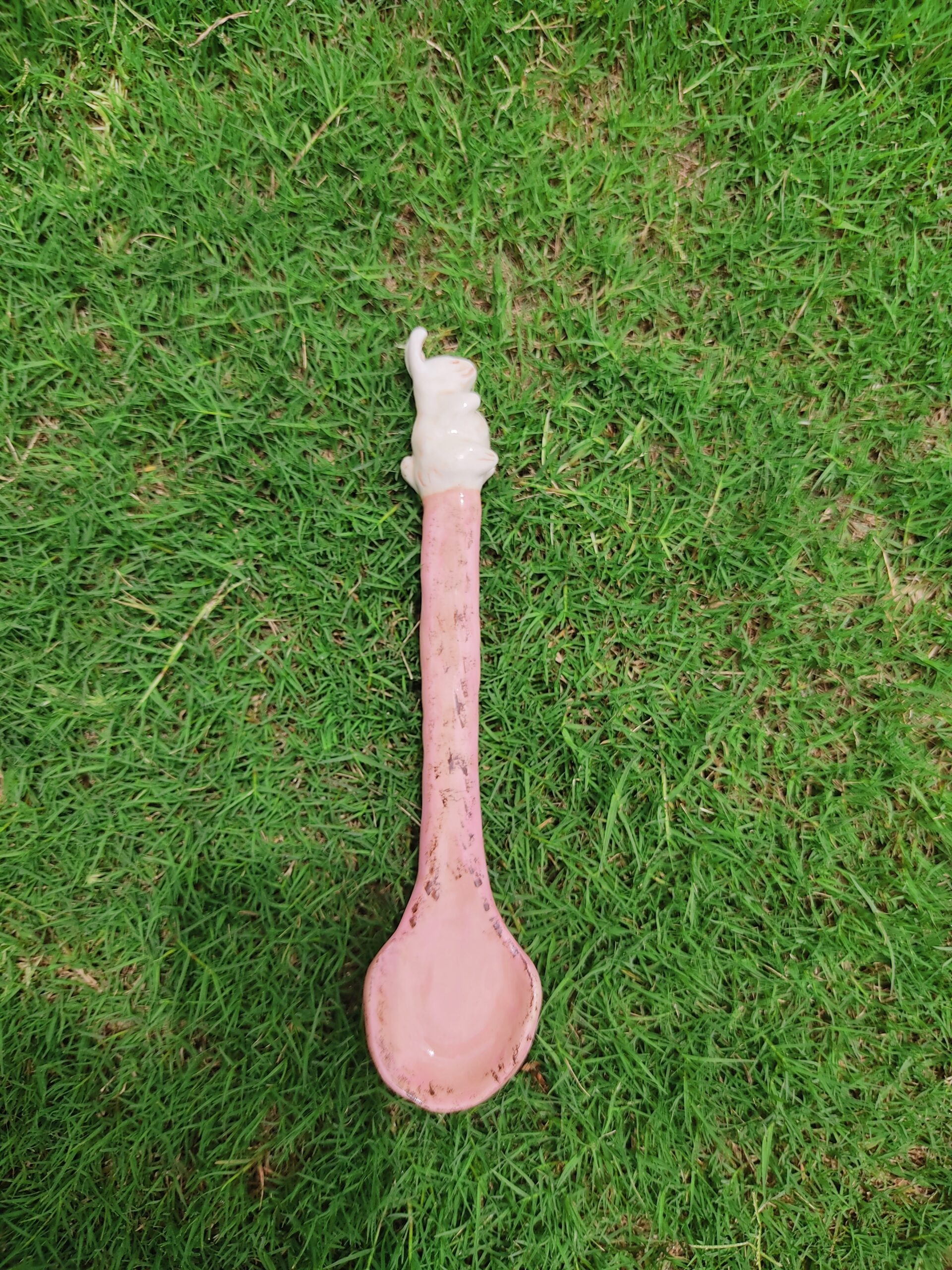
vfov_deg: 67.3
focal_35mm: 26
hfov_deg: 53.1
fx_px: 953
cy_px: 635
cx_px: 476
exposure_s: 1/1198
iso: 100
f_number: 1.79
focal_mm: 4.74
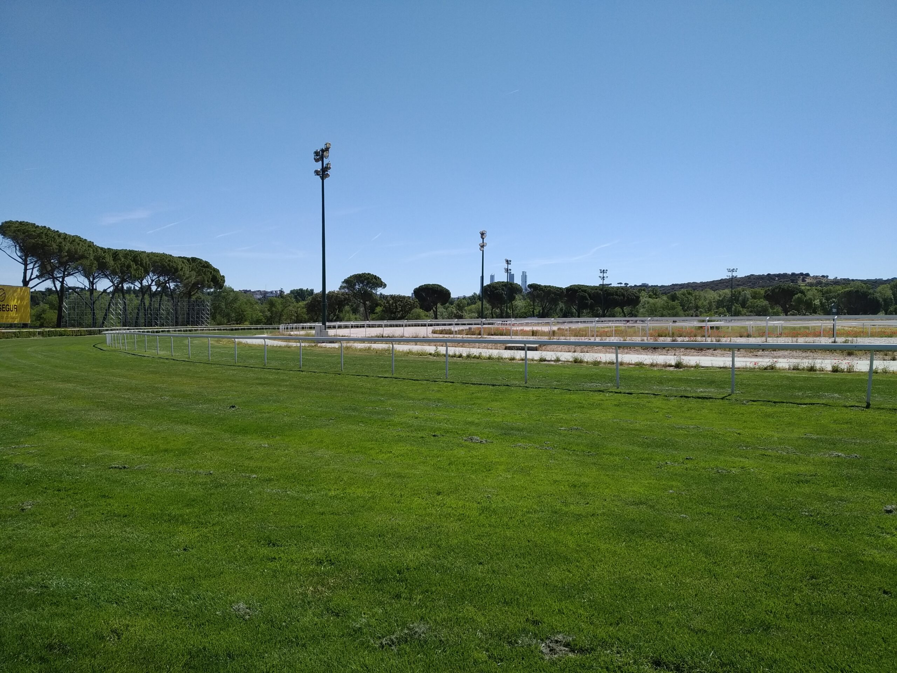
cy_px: 336
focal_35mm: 26
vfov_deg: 53.1
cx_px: 448
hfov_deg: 67.3
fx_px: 674
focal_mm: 3.82
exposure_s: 1/1563
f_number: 2.2
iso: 100
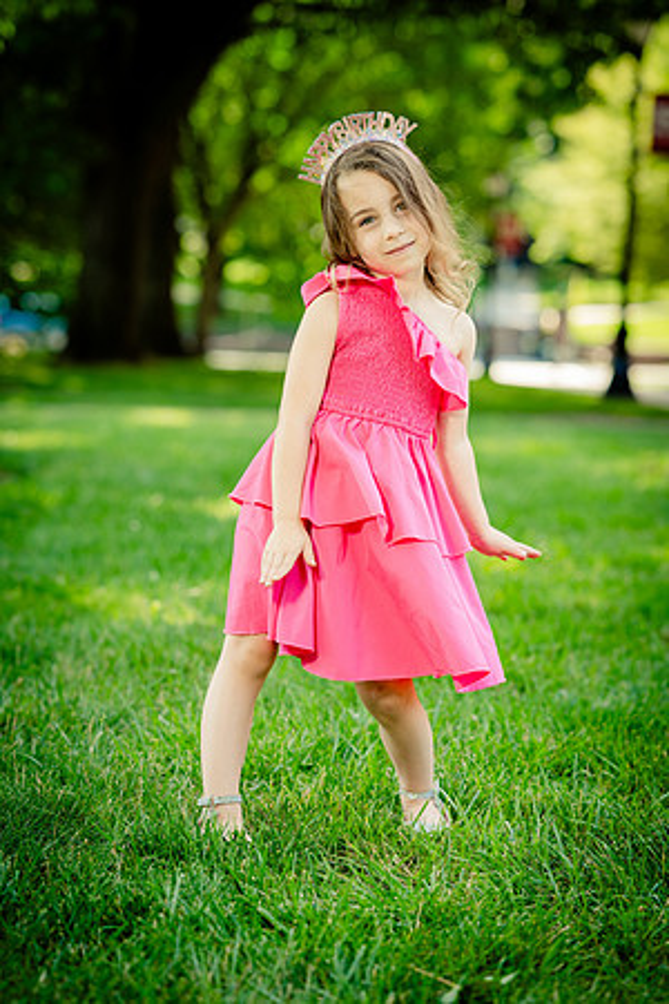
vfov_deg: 23.9
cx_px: 334
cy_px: 502
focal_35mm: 85
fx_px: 2369
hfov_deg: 16.1
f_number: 2.8
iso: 125
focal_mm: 85
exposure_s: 1/200
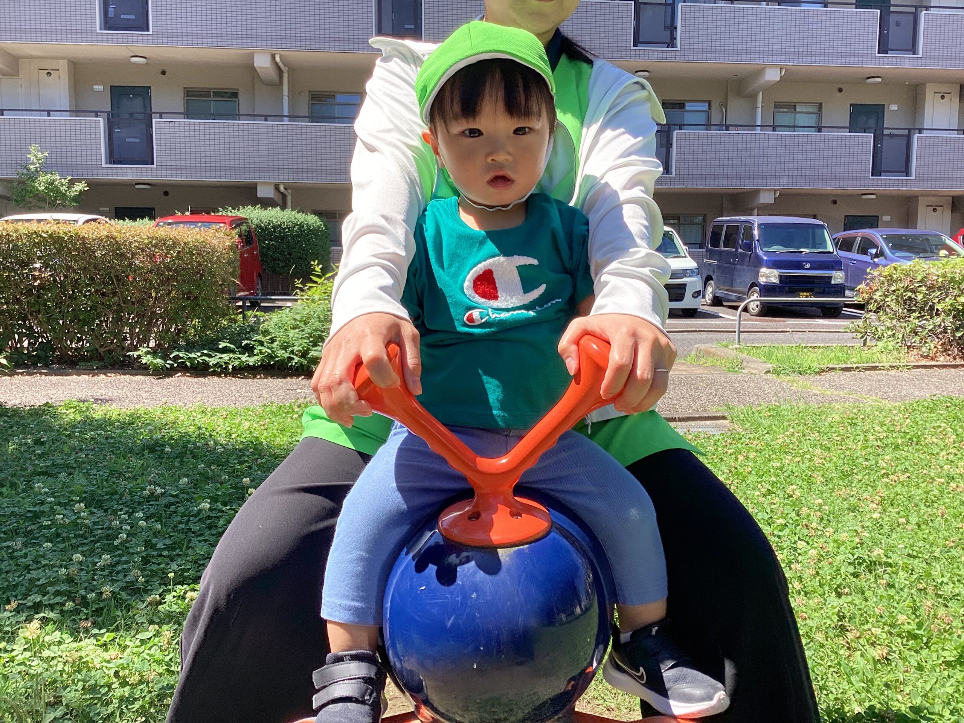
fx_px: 863
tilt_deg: -4.4
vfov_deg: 45.4
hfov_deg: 58.4
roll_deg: +1.0
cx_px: 482
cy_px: 362
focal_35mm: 31
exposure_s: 1/401
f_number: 2.4
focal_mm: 3.3
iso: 25
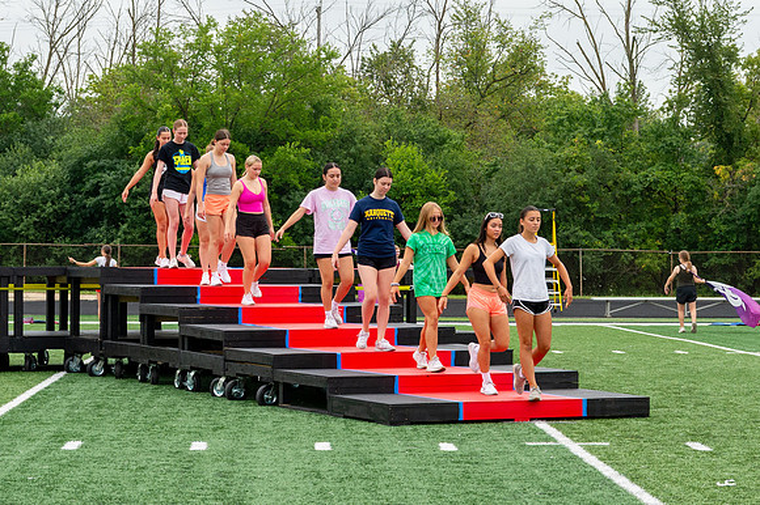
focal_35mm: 114
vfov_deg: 12.0
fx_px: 2400
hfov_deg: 18.0
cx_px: 406
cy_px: 187
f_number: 10
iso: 1000
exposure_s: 1/640
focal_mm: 70
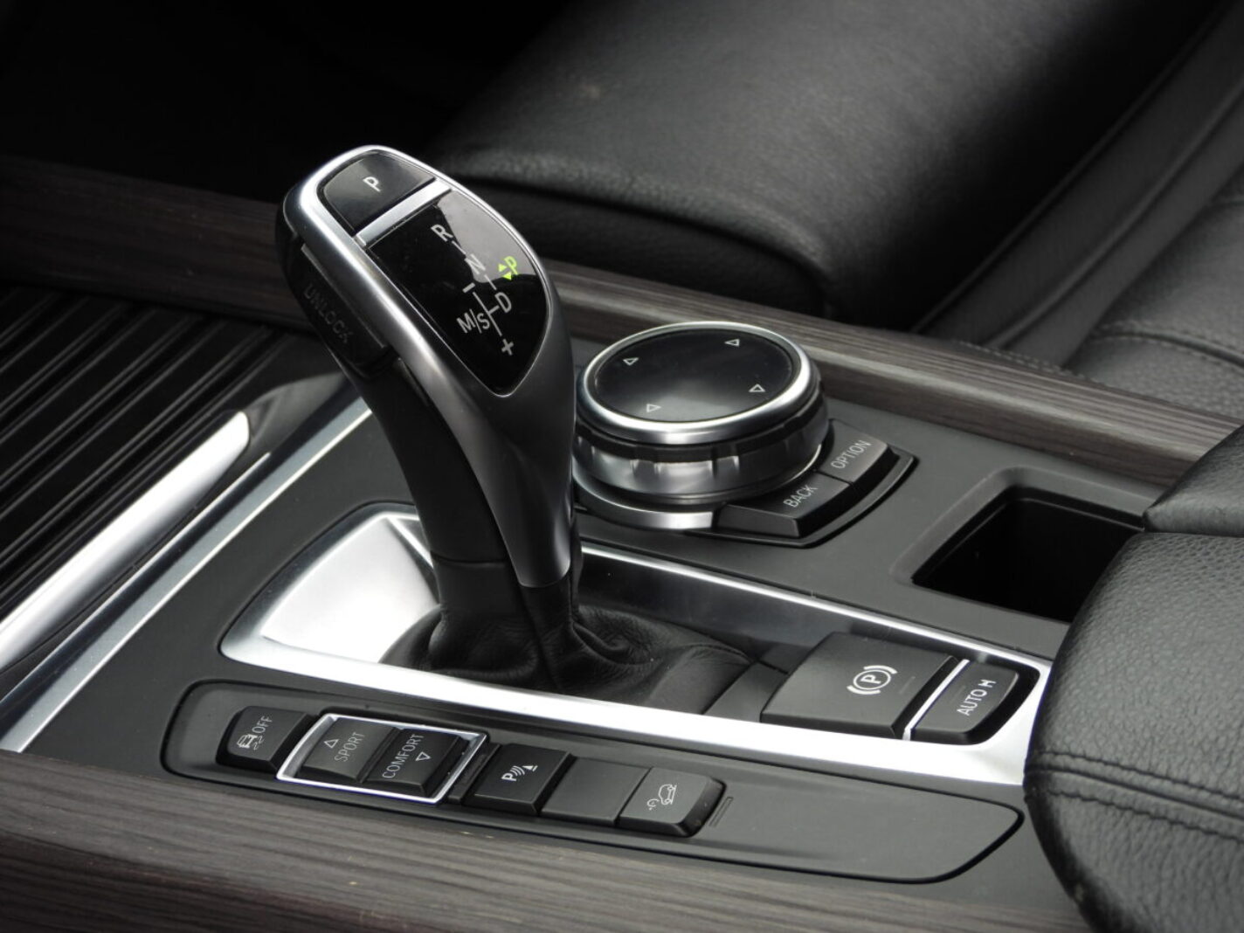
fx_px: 4852
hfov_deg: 14.6
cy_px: 466
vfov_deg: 11.0
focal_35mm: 135
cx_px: 622
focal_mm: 24.3
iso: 180
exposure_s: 1/60
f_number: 4
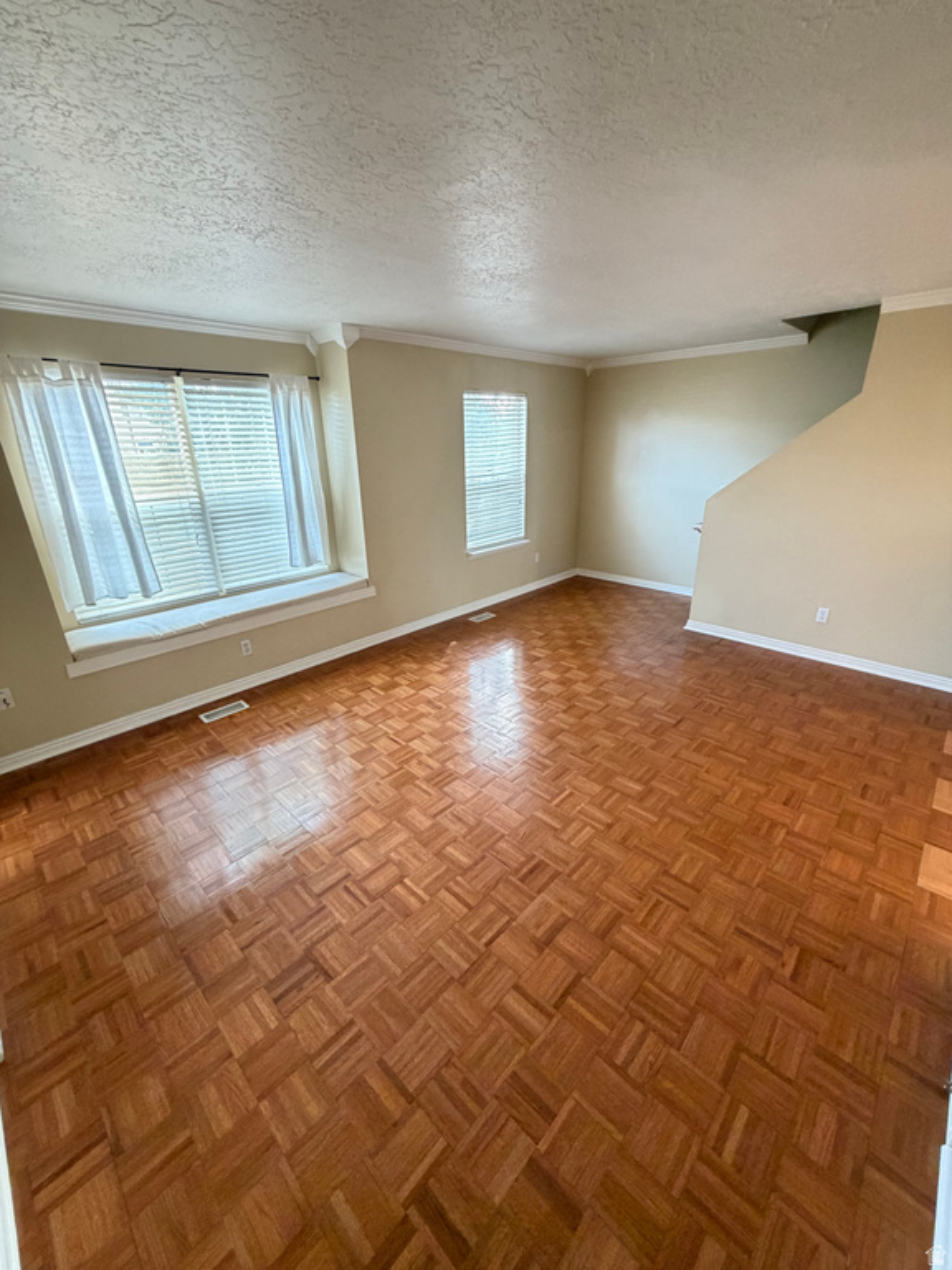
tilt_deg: -20.4
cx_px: 476
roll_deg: +1.2
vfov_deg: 102.1
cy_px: 635
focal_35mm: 14
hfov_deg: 85.7
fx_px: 513
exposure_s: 1/60
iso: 400
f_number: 2.2
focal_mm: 2.22
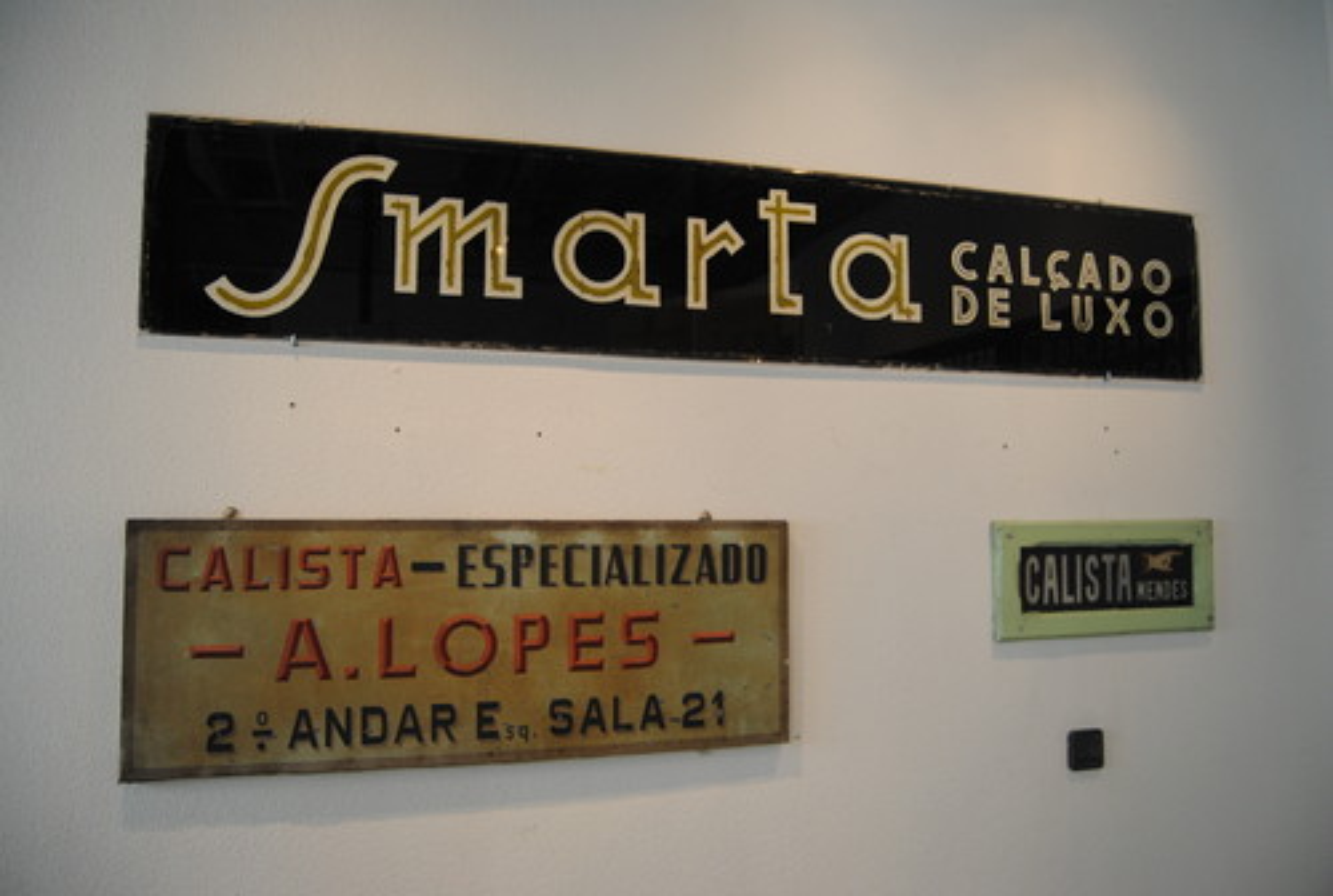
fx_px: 1002
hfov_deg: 67.3
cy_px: 448
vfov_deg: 48.2
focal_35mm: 27
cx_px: 666
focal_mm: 18
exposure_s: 1/30
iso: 200
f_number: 3.5
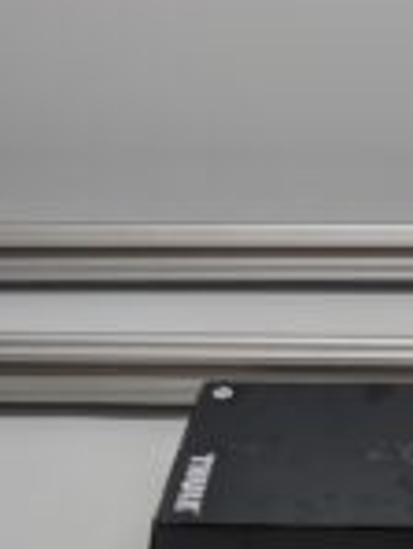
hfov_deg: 15.0
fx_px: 1541
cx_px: 428
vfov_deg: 19.5
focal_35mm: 97
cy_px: -29
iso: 42
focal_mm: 6.81
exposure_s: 1/107
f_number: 1.85
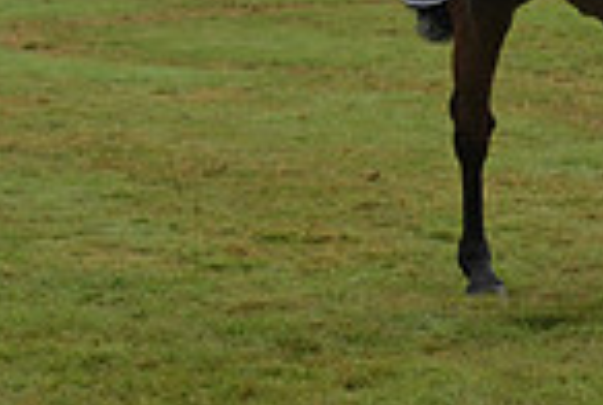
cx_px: 1115
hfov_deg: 6.6
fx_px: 5119
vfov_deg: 4.5
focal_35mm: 305
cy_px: -172
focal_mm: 77
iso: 560
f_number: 5.6
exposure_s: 1/800
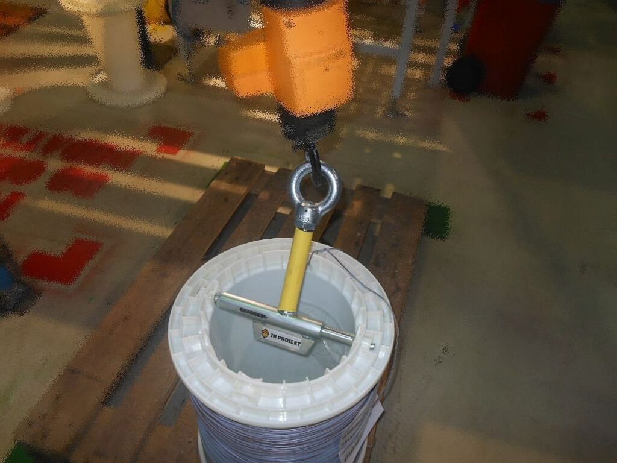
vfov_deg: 54.9
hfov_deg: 69.4
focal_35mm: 25
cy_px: 232
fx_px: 446
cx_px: 308
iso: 100
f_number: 3.2
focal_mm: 4.5
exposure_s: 1/25
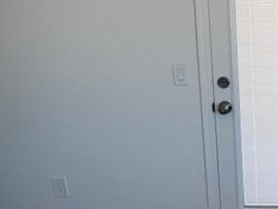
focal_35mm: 37
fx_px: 297
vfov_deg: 38.3
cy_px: 68
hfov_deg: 41.8
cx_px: 292
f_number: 1.8
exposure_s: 1/99
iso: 32
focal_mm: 1.57
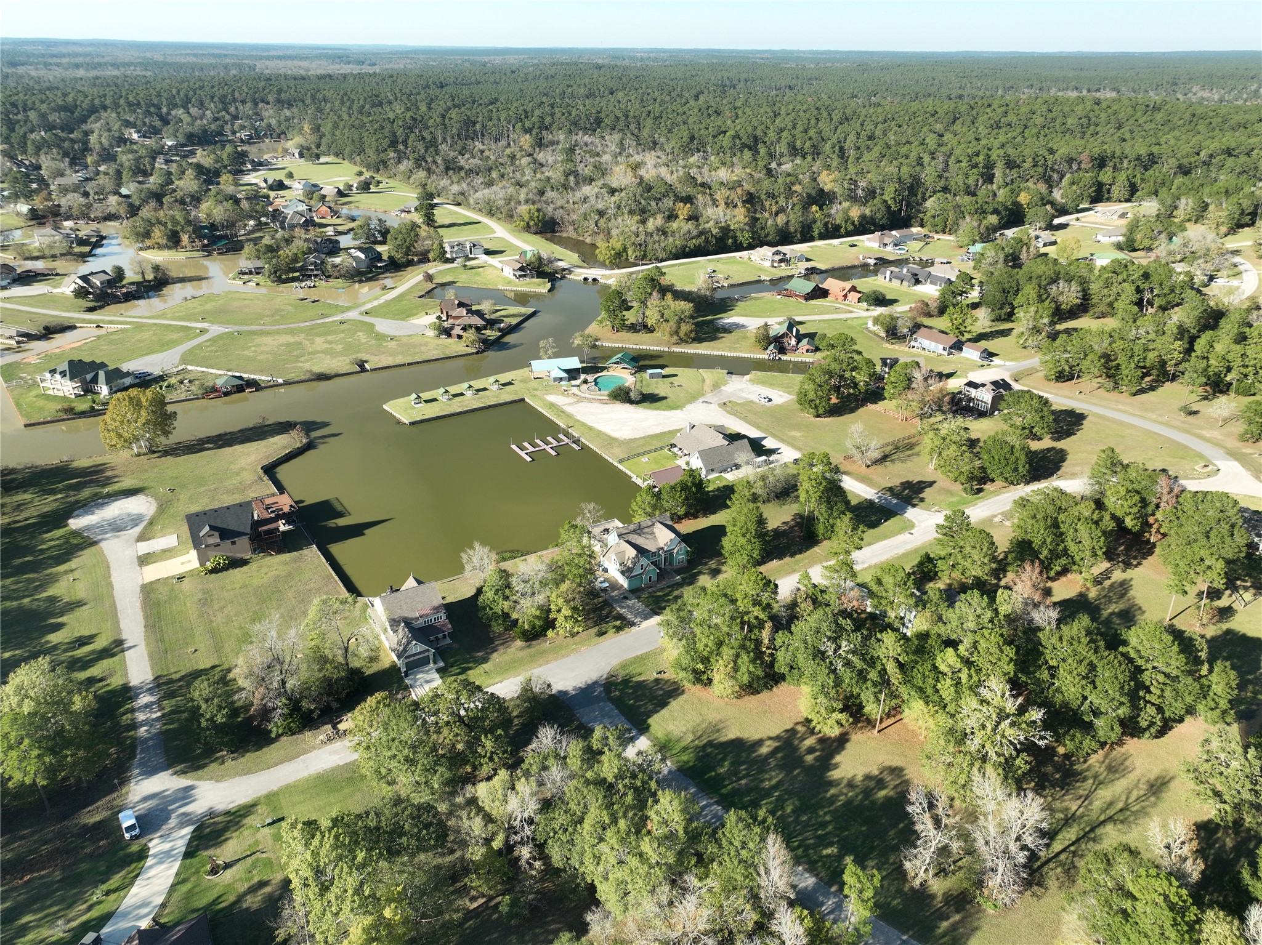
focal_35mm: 24
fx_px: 875
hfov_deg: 71.6
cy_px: 472
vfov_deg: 56.8
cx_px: 631
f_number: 2.8
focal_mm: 12.29
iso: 130
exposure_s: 1/500
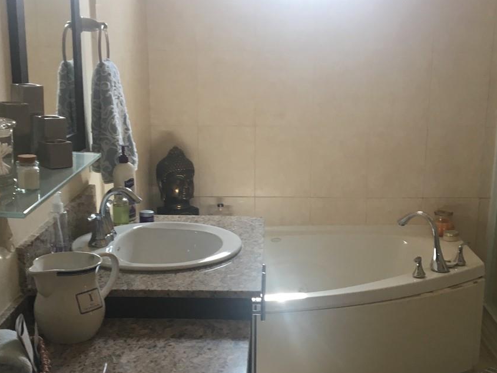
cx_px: 270
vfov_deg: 26.4
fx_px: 790
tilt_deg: -15.8
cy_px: 254
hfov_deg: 34.9
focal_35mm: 55
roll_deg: -0.3
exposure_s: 1/30
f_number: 2.2
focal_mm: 4.15
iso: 50
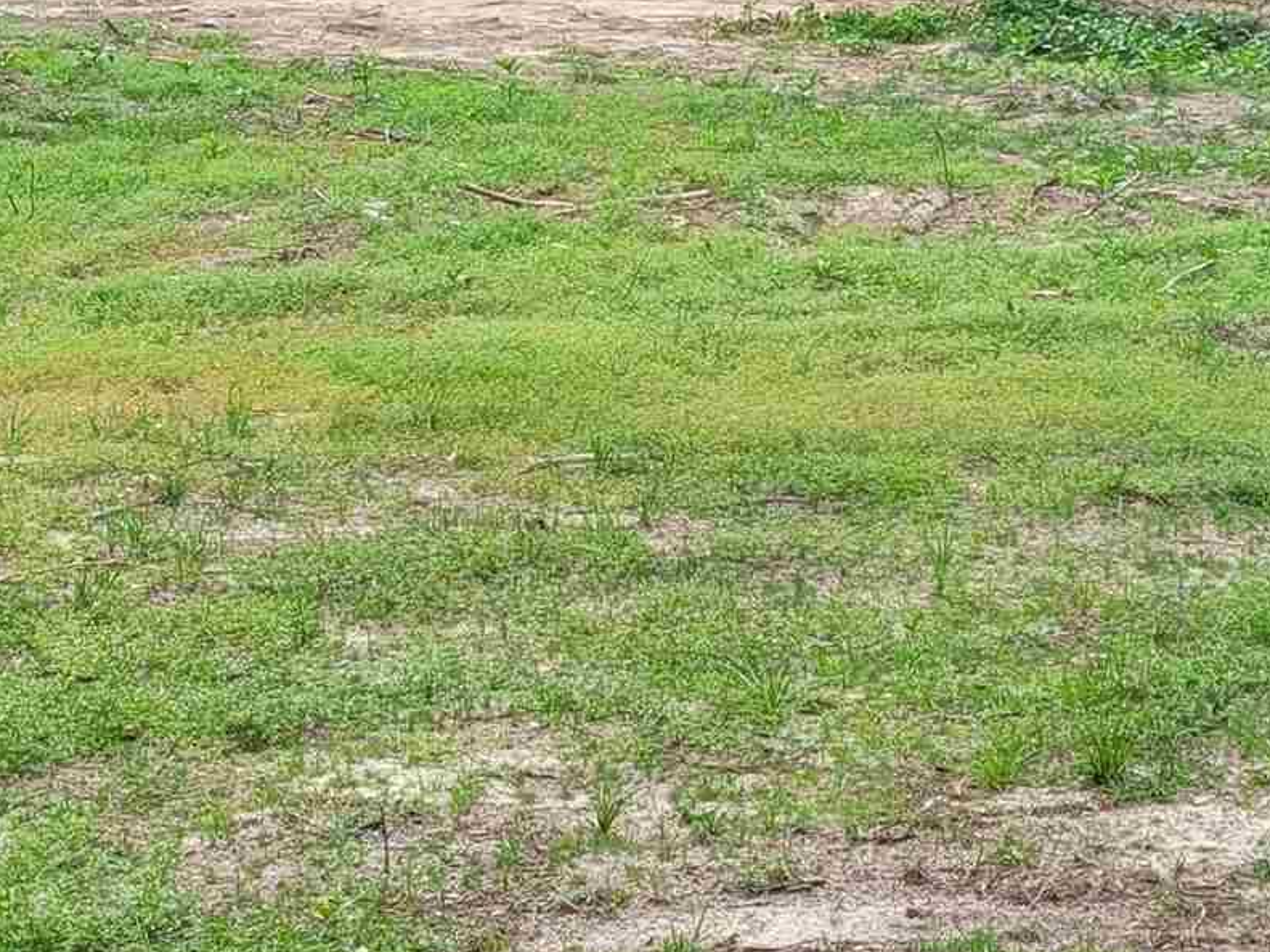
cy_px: 300
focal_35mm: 101
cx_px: 689
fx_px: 3705
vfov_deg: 14.6
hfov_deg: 19.4
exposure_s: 1/1343
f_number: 1.8
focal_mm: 5.4
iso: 40
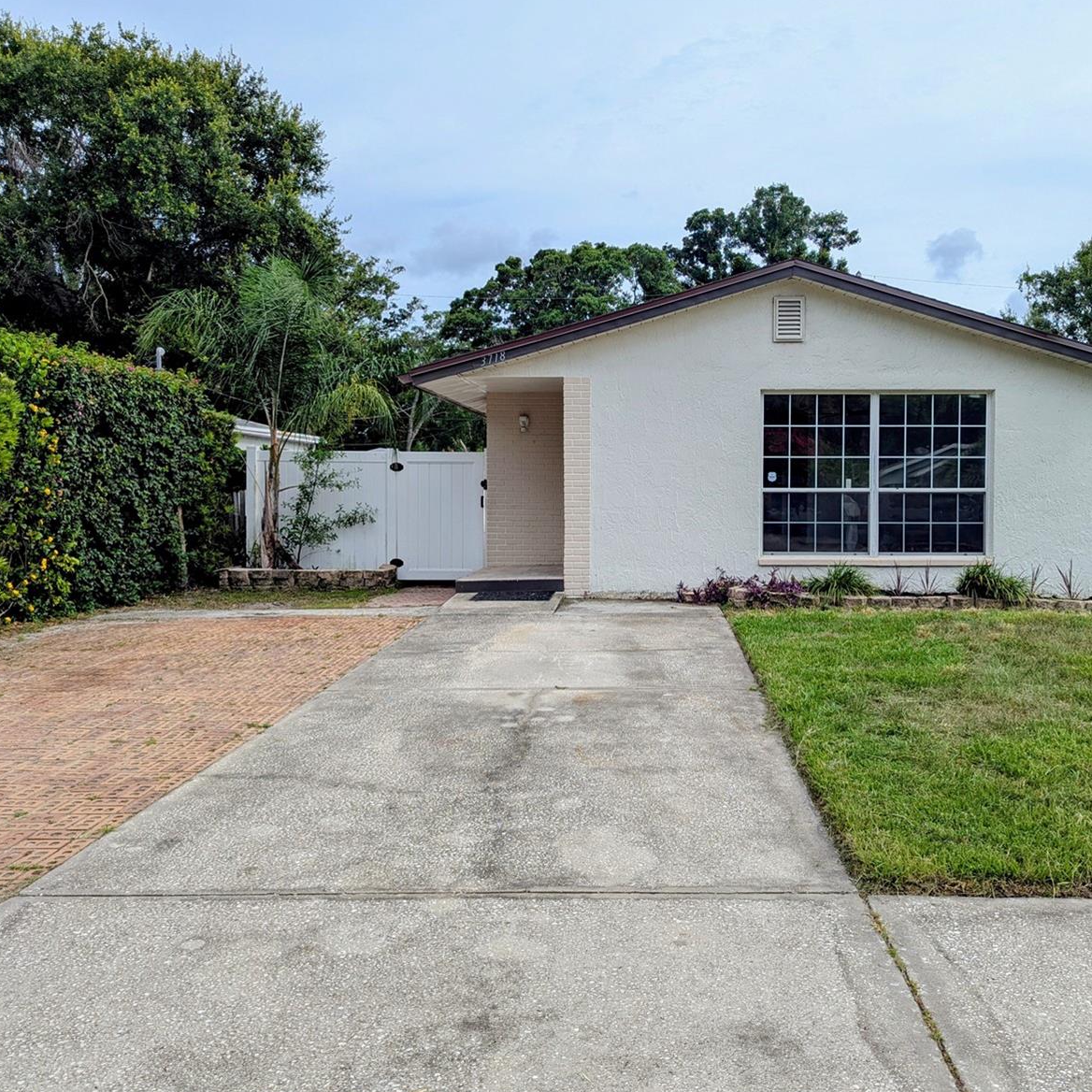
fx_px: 1035
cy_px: 539
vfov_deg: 55.6
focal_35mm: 29
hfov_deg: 55.2
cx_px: 659
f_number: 1.85
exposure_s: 1/1048
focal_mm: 6.81
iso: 28
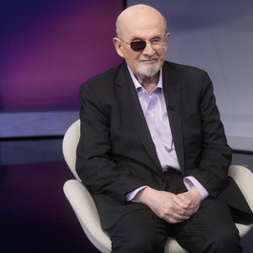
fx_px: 537
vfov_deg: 26.5
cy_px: 133
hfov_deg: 26.3
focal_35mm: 65
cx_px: 174
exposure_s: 1/200
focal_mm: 30
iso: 640
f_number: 2.2
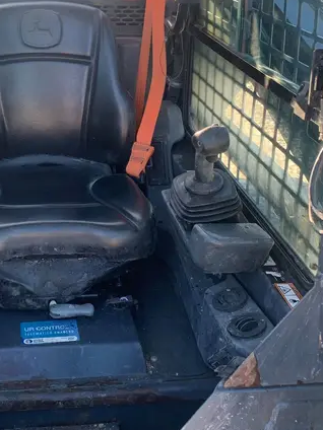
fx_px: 560
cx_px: 64
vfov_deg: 41.6
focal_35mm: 45
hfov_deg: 31.3
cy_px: 148
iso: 25
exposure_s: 1/122
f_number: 1.8
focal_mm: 4.25
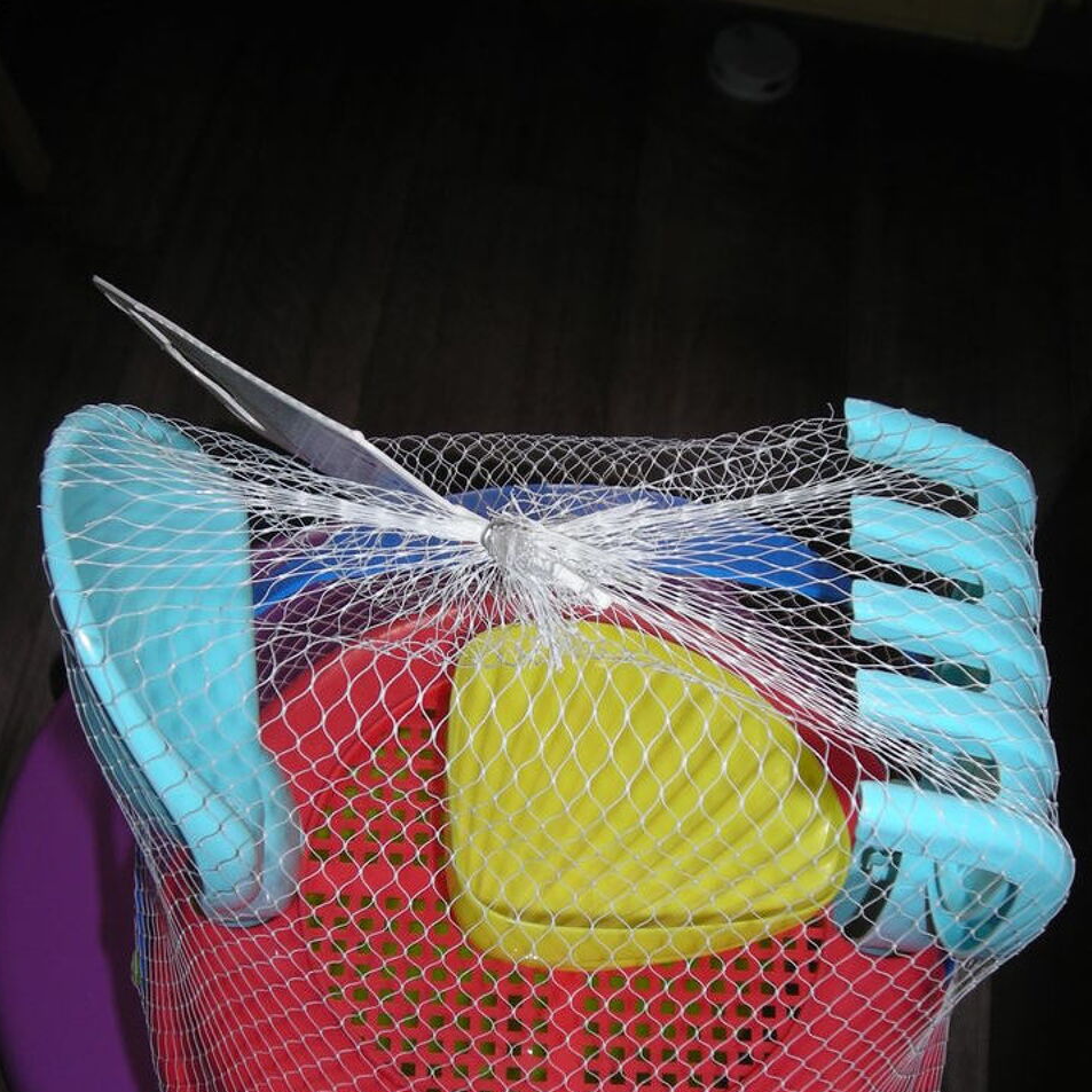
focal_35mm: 47
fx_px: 1677
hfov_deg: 36.1
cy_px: 718
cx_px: 548
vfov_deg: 35.7
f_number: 3.2
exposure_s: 1/60
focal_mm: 6.3
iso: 50
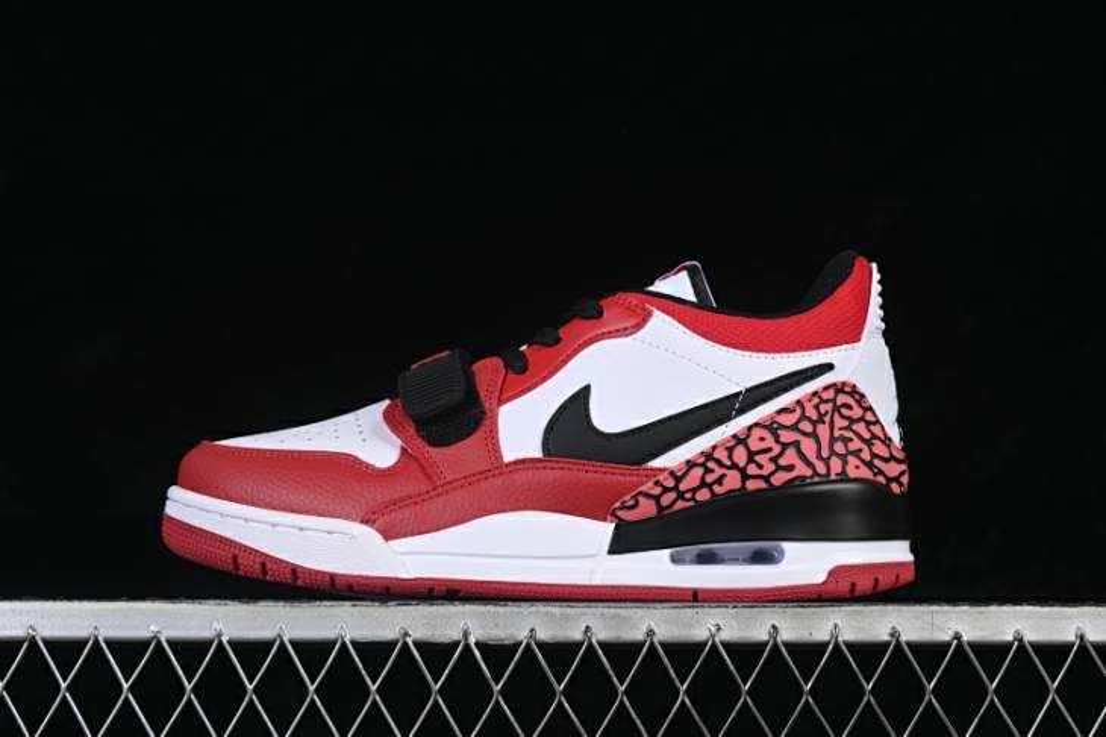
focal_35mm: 75
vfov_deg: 18.2
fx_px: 2303
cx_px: 553
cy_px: 368
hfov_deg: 27.0
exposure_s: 1/80
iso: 160
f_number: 8
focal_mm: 50
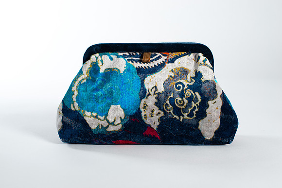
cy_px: 94
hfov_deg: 39.6
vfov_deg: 27.0
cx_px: 141
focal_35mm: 50
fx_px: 392
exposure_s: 1/200
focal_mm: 50
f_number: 6.3
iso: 200
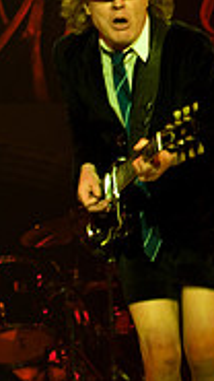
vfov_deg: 7.0
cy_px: 66
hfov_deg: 4.0
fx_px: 3088
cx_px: 238
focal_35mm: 306
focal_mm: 80
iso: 800
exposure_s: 1/200
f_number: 4
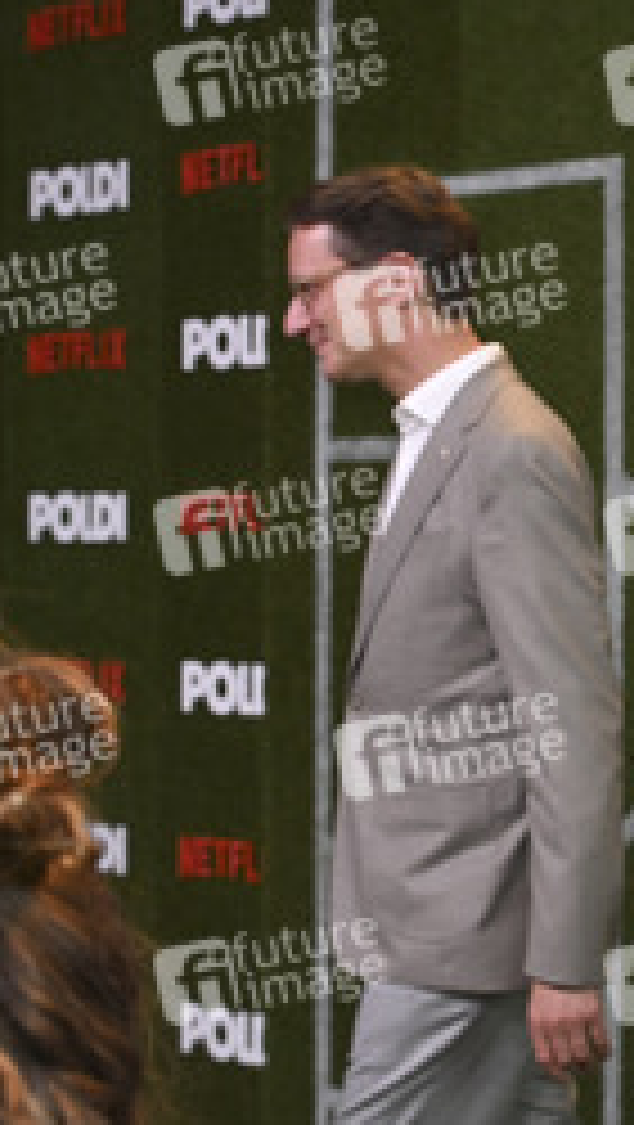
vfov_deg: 31.8
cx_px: 780
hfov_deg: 17.4
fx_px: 1969
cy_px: 634
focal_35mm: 66
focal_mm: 35
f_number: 5
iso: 1600
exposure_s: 1/250
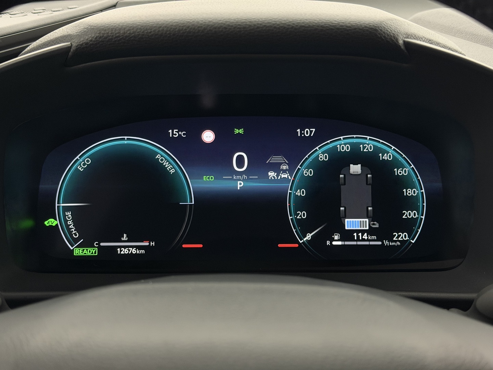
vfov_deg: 30.3
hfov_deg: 39.7
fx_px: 684
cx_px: 246
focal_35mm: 48
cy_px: 185
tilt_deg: -19.1
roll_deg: -0.5
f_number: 1.78
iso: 500
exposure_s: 1/33
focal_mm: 6.76
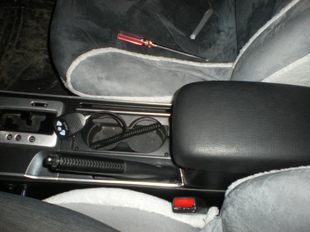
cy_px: 116
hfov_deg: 51.4
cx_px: 155
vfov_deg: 39.6
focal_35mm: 36
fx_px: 322
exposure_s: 1/50
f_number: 3.1
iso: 100
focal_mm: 6.3
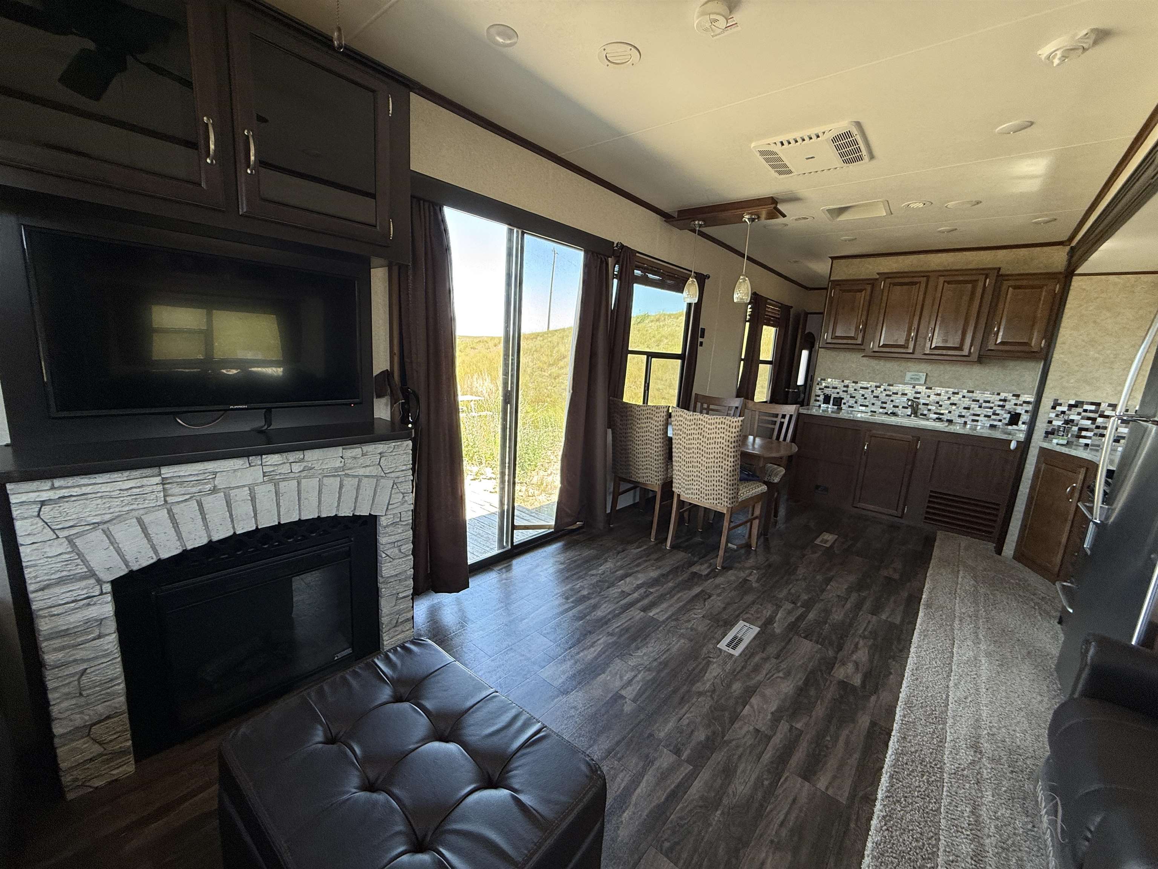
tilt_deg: -10.3
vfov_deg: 85.7
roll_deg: -3.5
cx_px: 579
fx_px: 468
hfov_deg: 102.1
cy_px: 434
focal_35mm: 14
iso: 100
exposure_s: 1/99
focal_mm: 2.22
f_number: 2.2
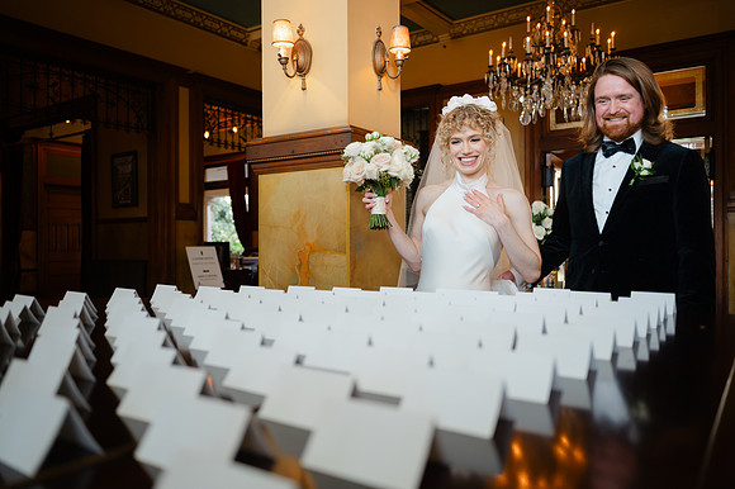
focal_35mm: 28
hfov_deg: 65.5
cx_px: 368
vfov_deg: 46.4
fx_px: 571
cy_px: 244
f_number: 2.8
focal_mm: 28
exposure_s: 1/30
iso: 100
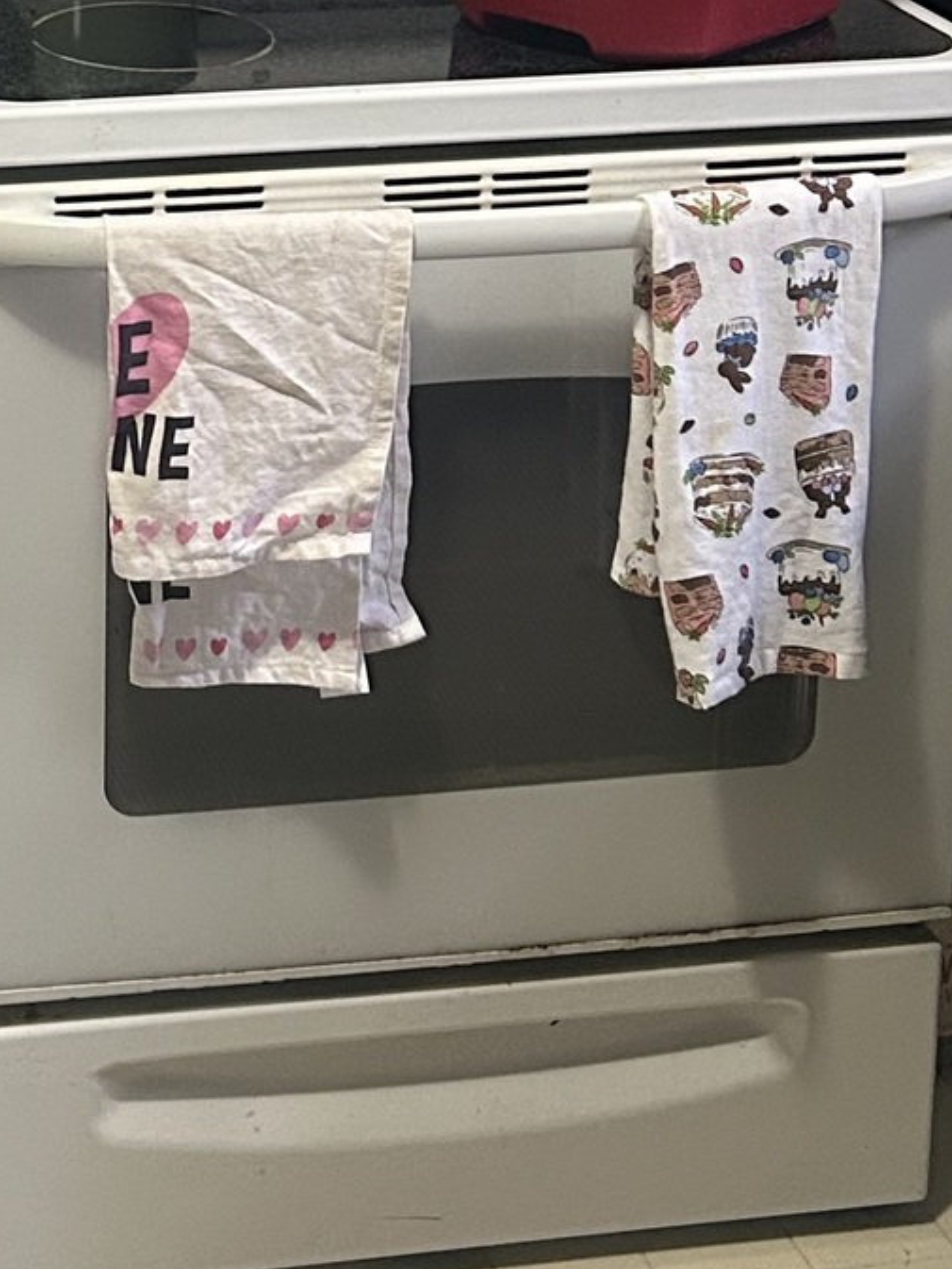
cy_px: -211
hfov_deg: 16.0
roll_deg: -0.4
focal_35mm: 89
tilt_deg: -11.4
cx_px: -173
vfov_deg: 20.7
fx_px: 3263
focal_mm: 5.7
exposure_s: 1/60
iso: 320
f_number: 1.5
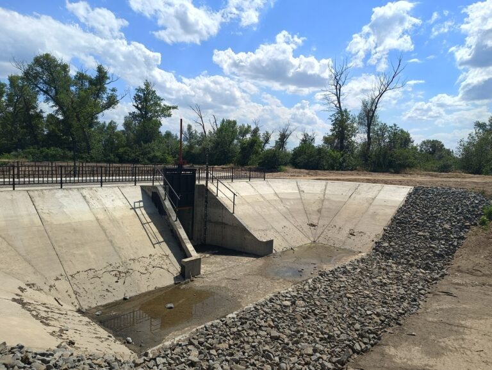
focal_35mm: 23
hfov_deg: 73.9
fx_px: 327
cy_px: 185
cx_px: 246
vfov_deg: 59.0
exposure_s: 1/1042
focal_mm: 6.06
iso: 50
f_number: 1.69
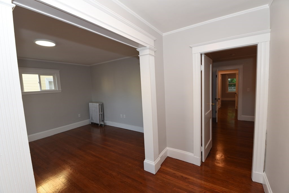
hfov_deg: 100.4
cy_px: 96
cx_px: 144
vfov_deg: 77.4
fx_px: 120
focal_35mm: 15
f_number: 5.6
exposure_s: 1/80
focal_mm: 15
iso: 640
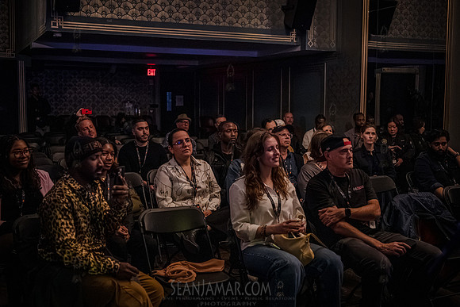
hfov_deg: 45.5
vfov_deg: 31.2
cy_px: 154
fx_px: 549
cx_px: 220
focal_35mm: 43
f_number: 2.8
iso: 16000
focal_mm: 40
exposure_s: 1/160
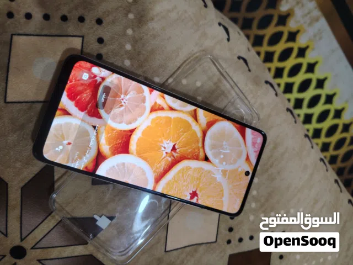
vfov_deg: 56.8
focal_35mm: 24
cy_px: 132
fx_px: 245
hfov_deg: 71.6
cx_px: 176
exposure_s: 1/50
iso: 844
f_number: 1.75
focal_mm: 5.25
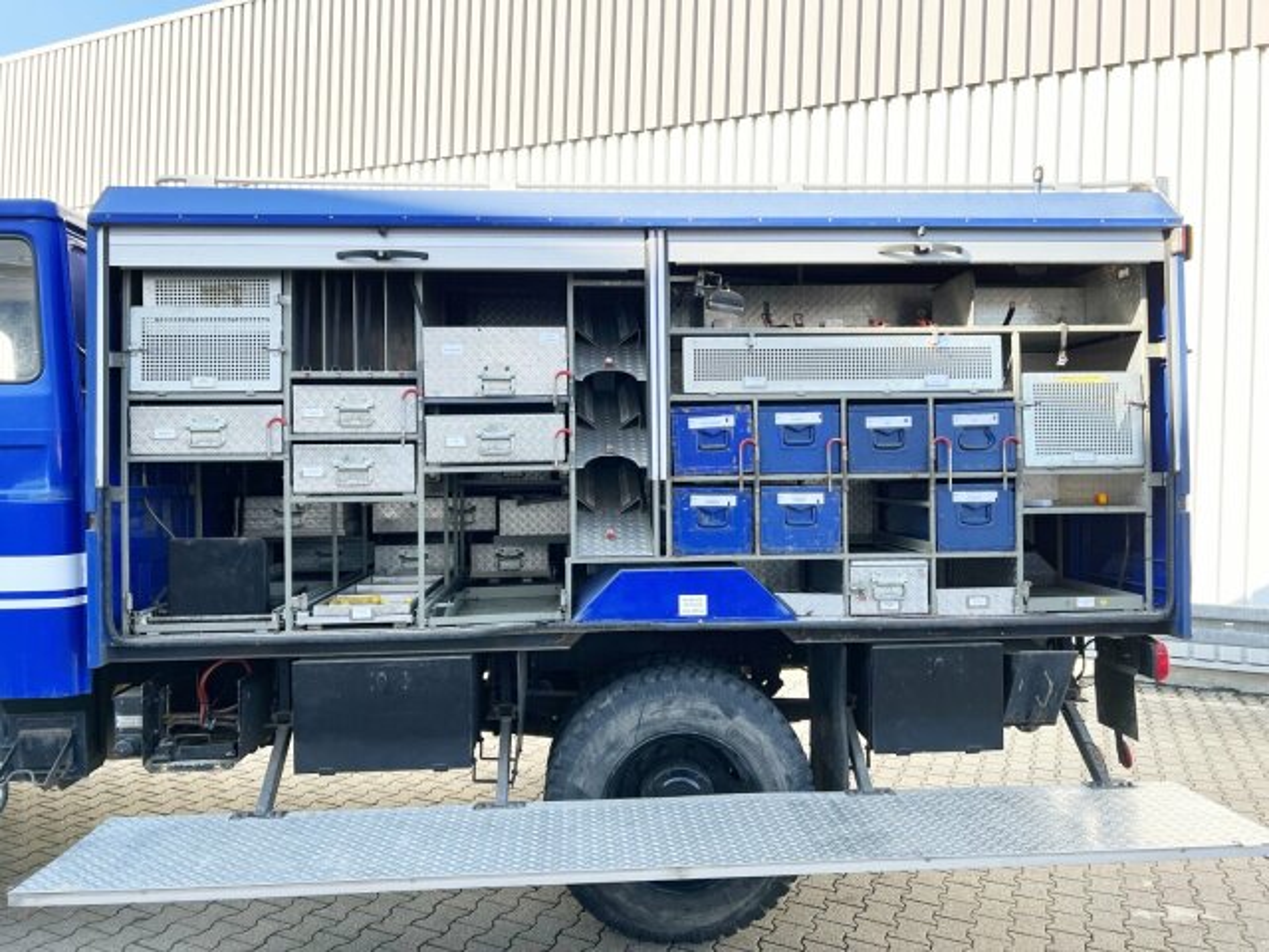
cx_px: 634
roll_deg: -1.8
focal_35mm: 26
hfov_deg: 67.3
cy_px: 476
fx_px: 953
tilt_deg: +0.1
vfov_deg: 53.1
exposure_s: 1/733
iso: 50
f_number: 1.5
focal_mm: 5.7
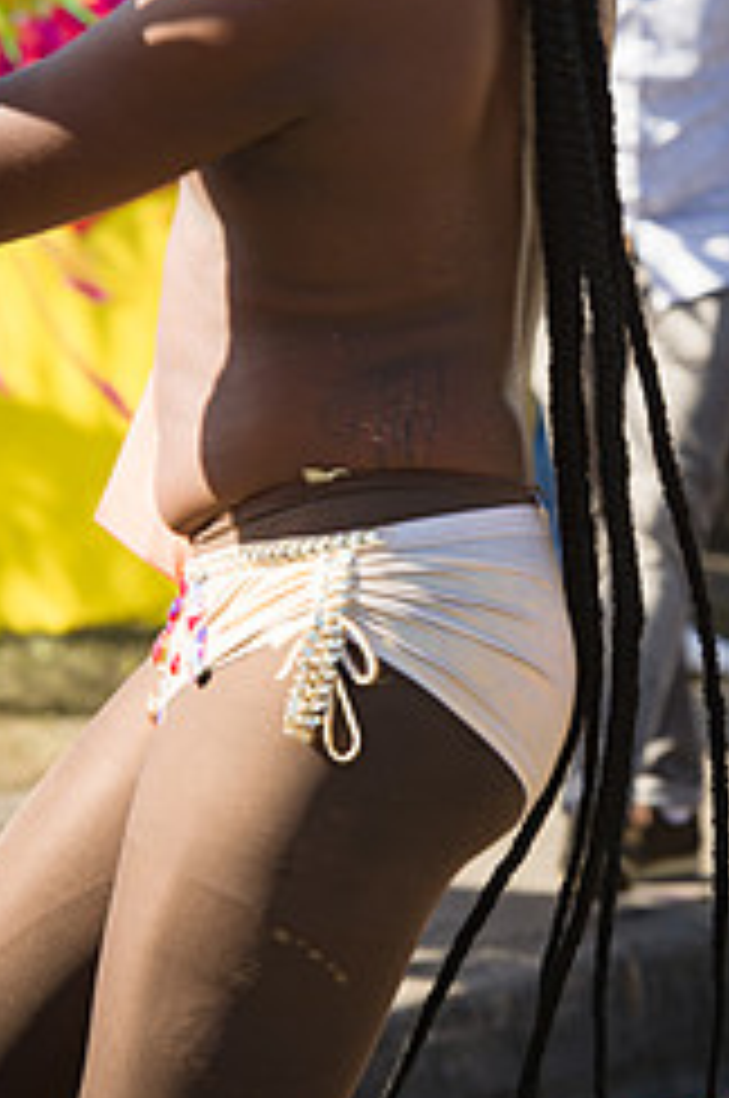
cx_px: 430
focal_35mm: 267
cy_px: 302
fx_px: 8133
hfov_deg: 5.1
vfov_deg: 7.7
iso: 100
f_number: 6.3
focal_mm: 145
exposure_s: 1/200
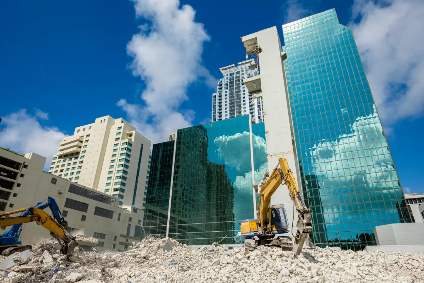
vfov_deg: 59.5
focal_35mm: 21
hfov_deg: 81.2
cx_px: 212
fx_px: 247
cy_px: 142
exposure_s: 1/550
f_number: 8
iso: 200
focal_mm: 14
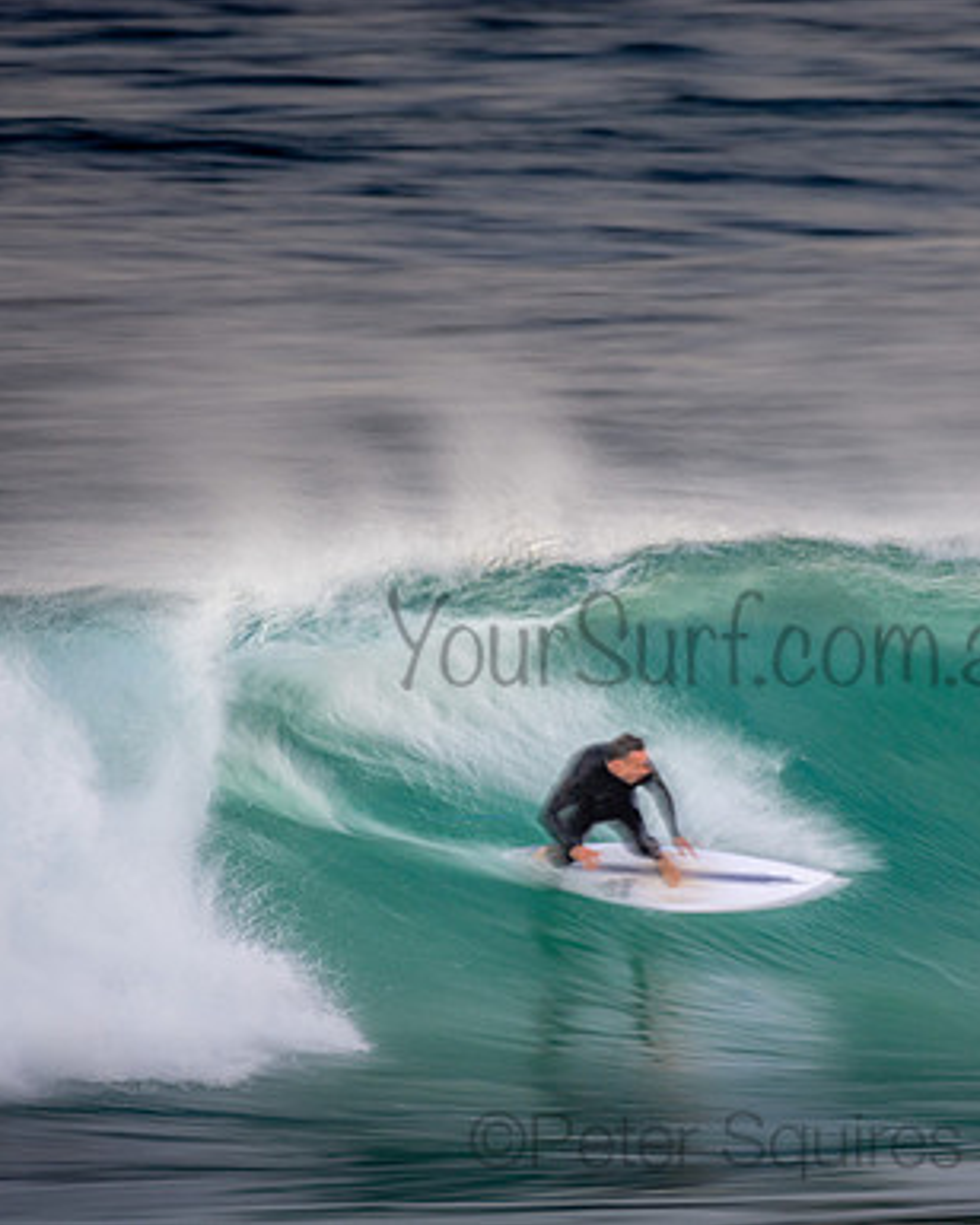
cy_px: 612
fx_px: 38467
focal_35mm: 1061
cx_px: 716
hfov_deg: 1.5
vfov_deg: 1.8
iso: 250
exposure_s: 1/15
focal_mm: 500
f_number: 5.6
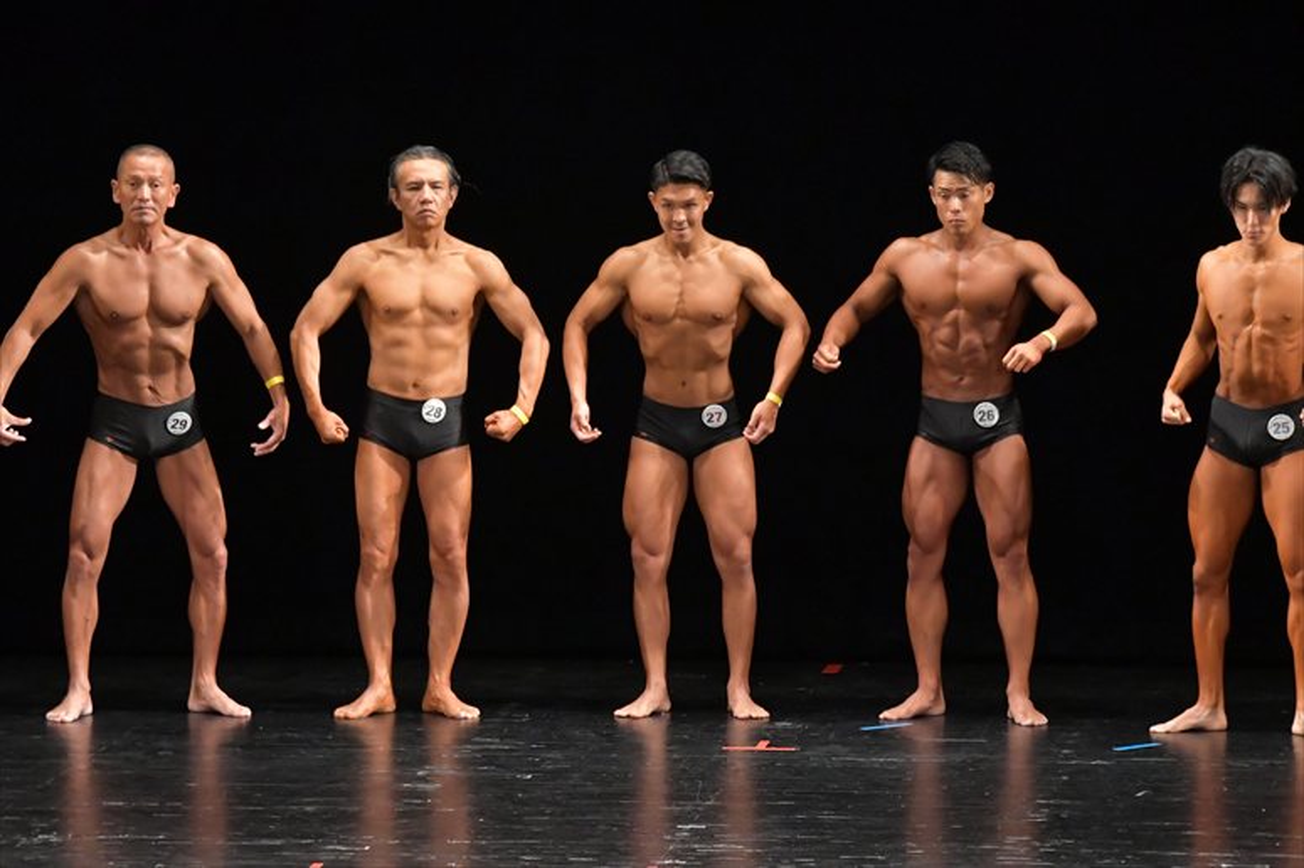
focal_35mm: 240
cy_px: 434
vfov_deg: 5.7
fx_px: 8689
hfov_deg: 8.6
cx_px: 652
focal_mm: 160
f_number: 5.6
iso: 6400
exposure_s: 1/400
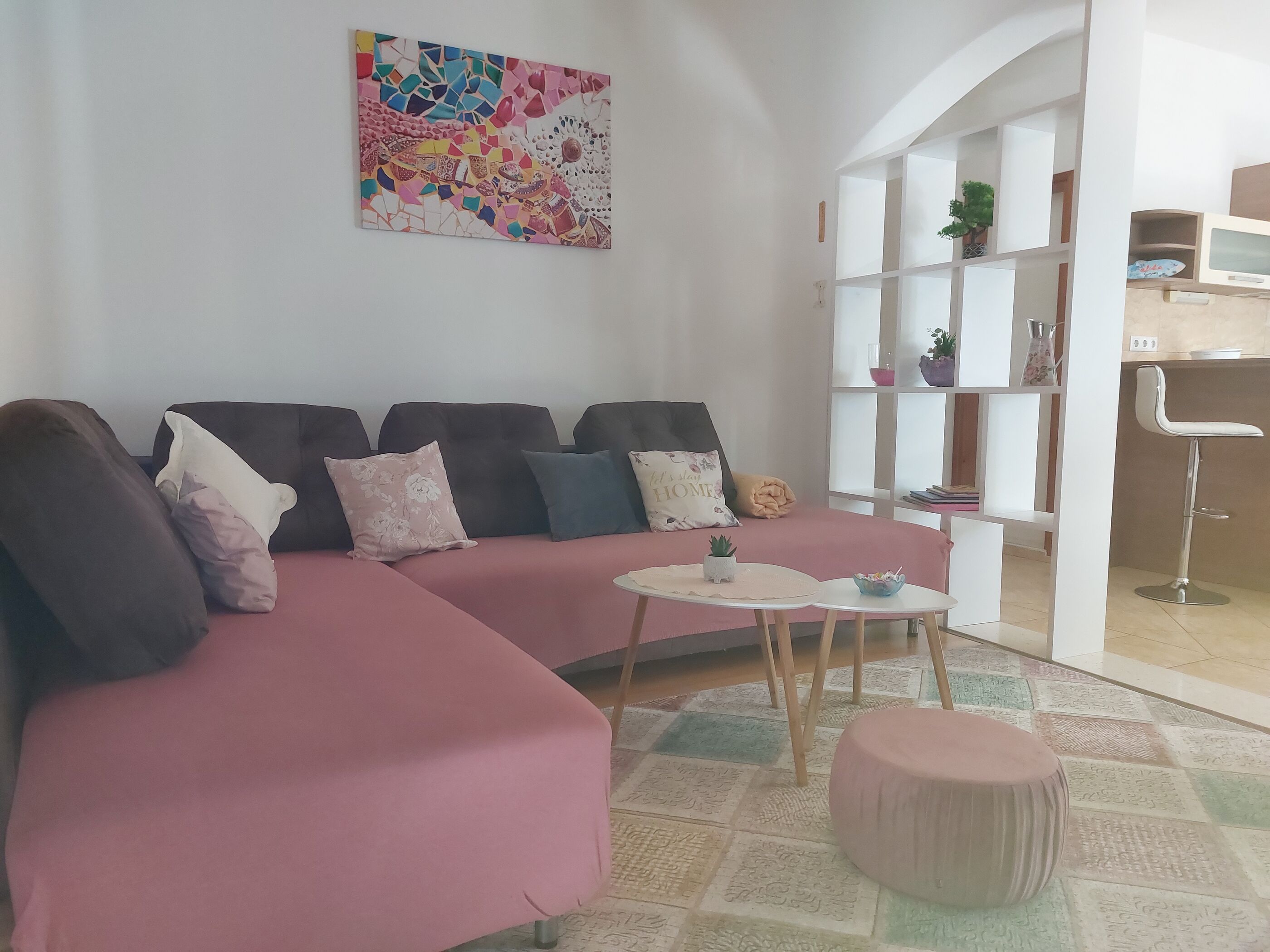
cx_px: 635
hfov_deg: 69.4
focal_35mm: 25
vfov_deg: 54.9
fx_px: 917
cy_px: 476
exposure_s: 1/100
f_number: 1.8
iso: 250
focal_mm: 5.23
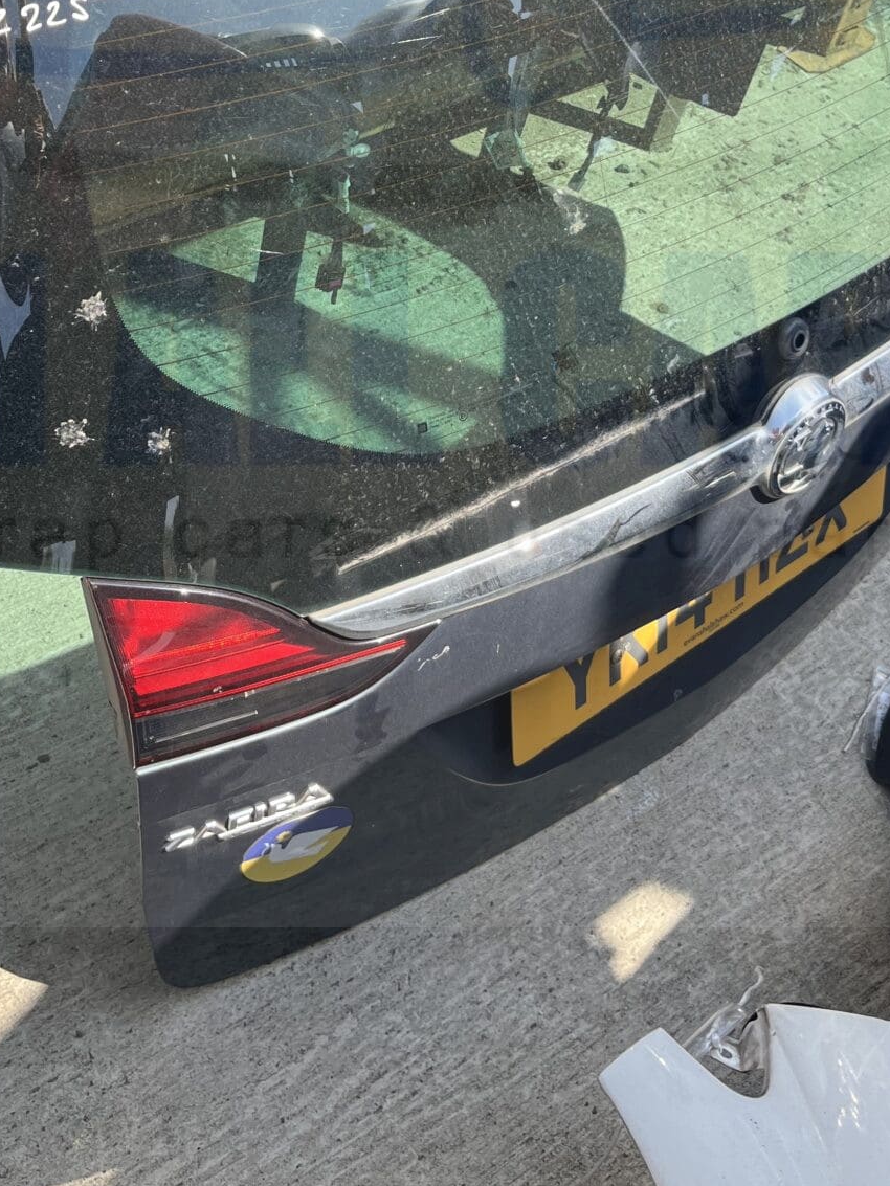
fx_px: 1611
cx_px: 475
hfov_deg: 30.9
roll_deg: -11.9
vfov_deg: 37.8
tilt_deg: -36.3
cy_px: 124
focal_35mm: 47
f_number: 1.6
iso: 50
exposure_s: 1/833
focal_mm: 5.1
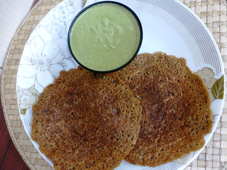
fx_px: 157
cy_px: 85
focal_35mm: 24
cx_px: 114
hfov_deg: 71.6
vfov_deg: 56.8
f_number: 3.3
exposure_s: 1/8
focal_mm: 4.3
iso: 400
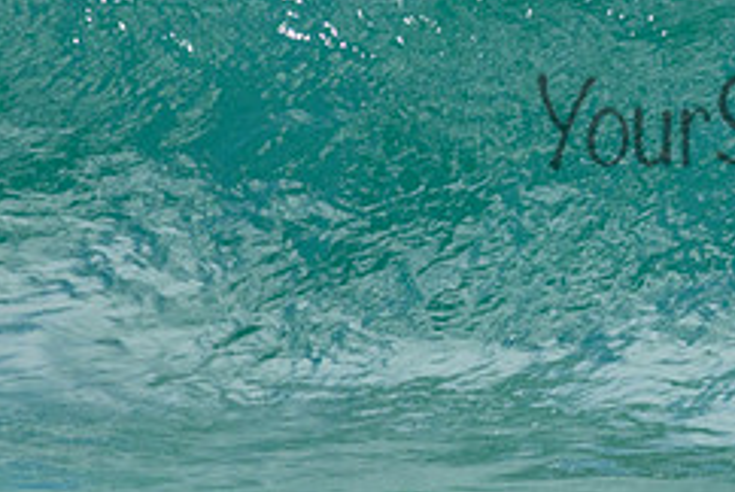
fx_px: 39124
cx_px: 850
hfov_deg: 1.1
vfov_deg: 0.7
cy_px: 96
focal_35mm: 1914
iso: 2800
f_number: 11
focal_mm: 800
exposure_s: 1/1600
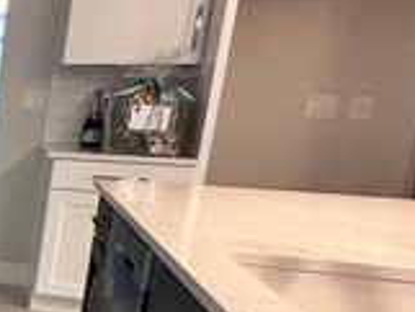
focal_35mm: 58
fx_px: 696
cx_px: -388
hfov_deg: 19.9
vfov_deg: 25.0
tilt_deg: -11.7
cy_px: 227
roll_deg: -0.4
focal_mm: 2.22
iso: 200
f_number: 2.2
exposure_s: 1/60
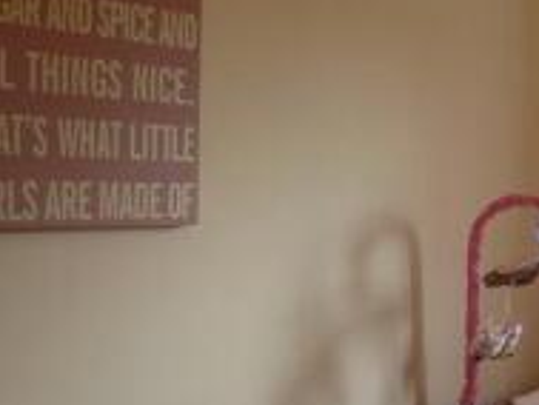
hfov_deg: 23.4
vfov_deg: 19.9
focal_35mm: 74
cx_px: 692
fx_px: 1153
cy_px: 227
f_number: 3.3
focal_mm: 4.3
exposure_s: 1/40
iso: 100
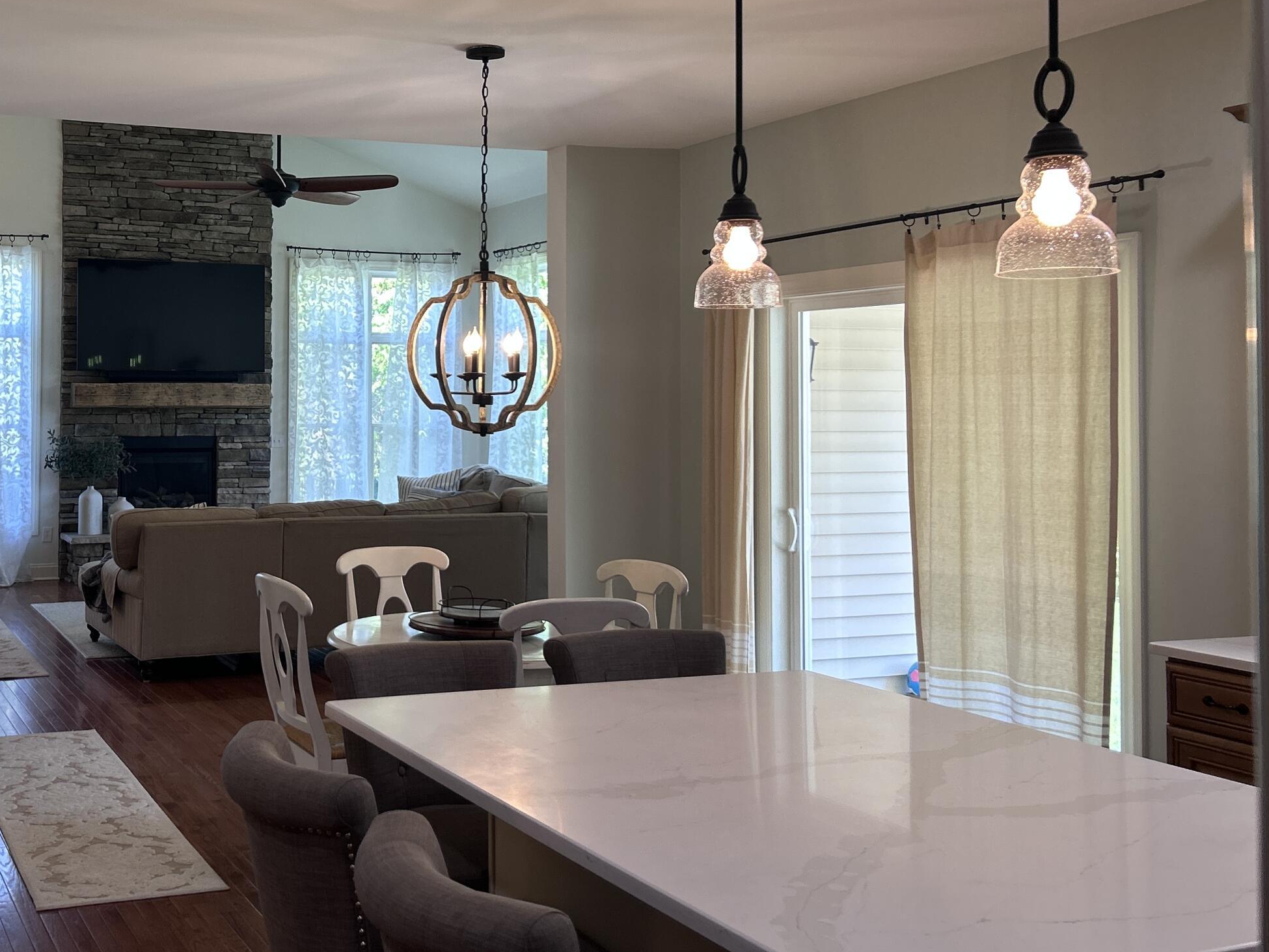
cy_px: 349
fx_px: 1467
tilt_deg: +1.5
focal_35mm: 40
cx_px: 316
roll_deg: +0.1
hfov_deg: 45.2
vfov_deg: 35.7
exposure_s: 1/120
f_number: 1.5
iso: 100
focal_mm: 5.7
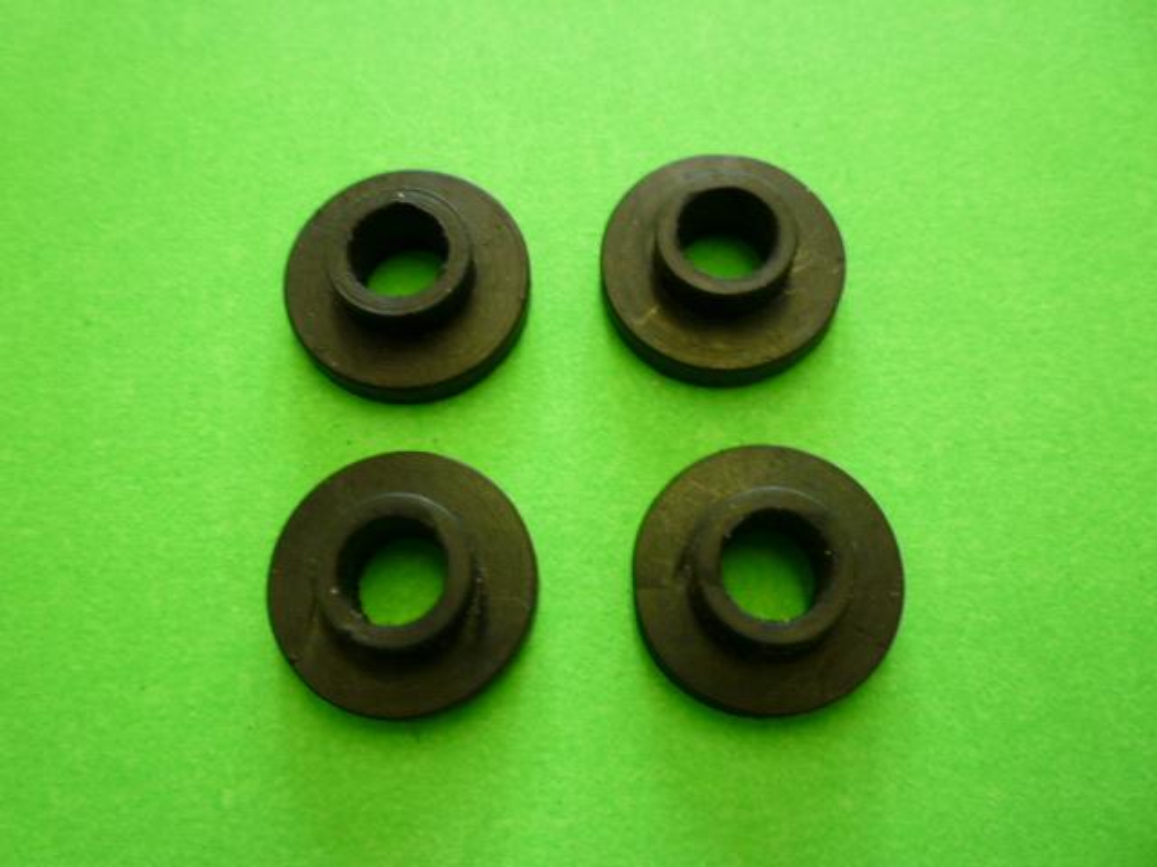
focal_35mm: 29
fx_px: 969
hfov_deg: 61.7
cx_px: 578
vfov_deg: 48.2
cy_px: 434
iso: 200
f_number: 3.3
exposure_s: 1/30
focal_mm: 5.2
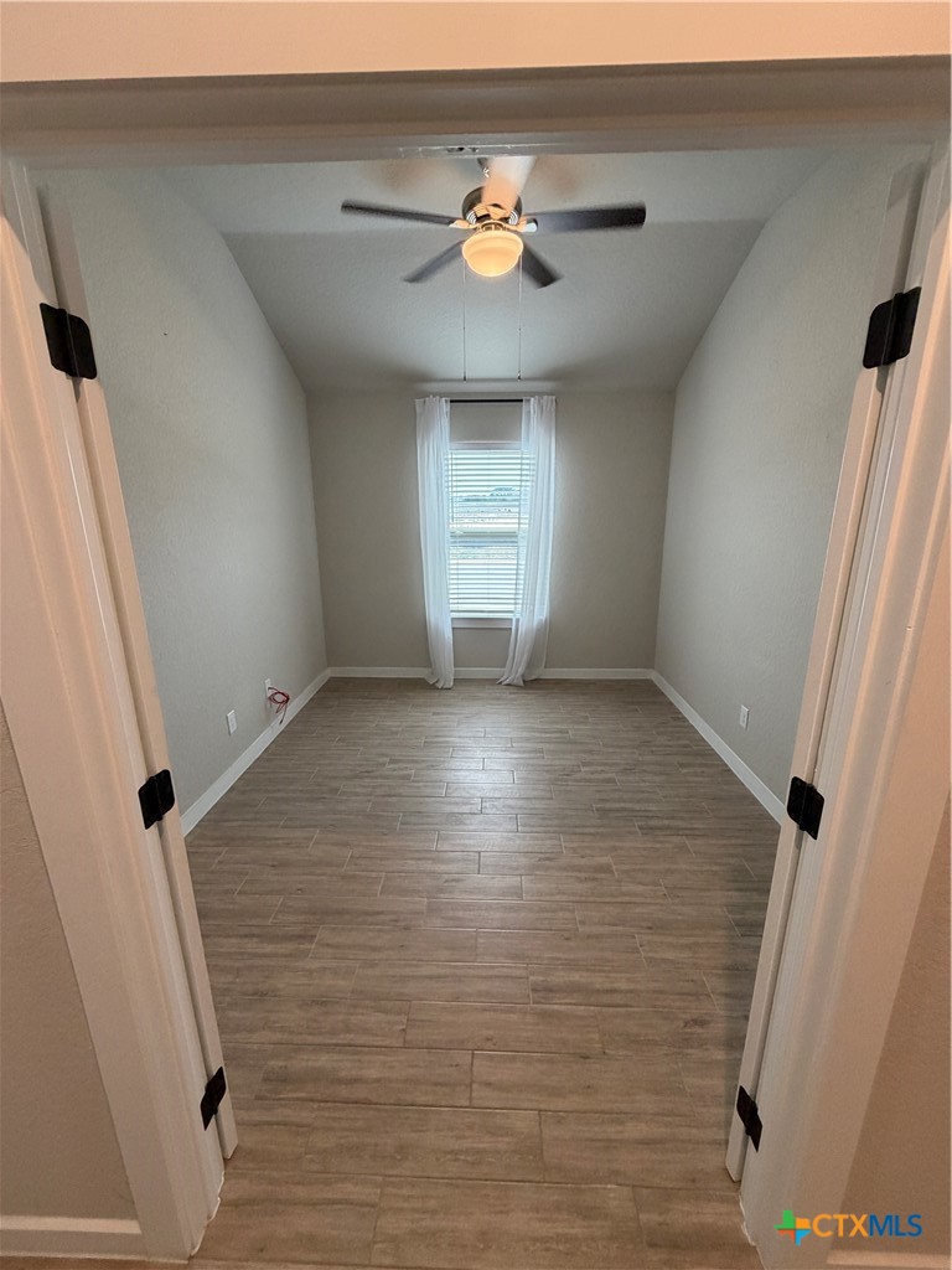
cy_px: 635
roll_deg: +1.2
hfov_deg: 85.7
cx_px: 476
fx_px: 513
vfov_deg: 102.1
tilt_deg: -14.1
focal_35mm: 14
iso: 250
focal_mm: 2.22
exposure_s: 1/60
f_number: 2.2
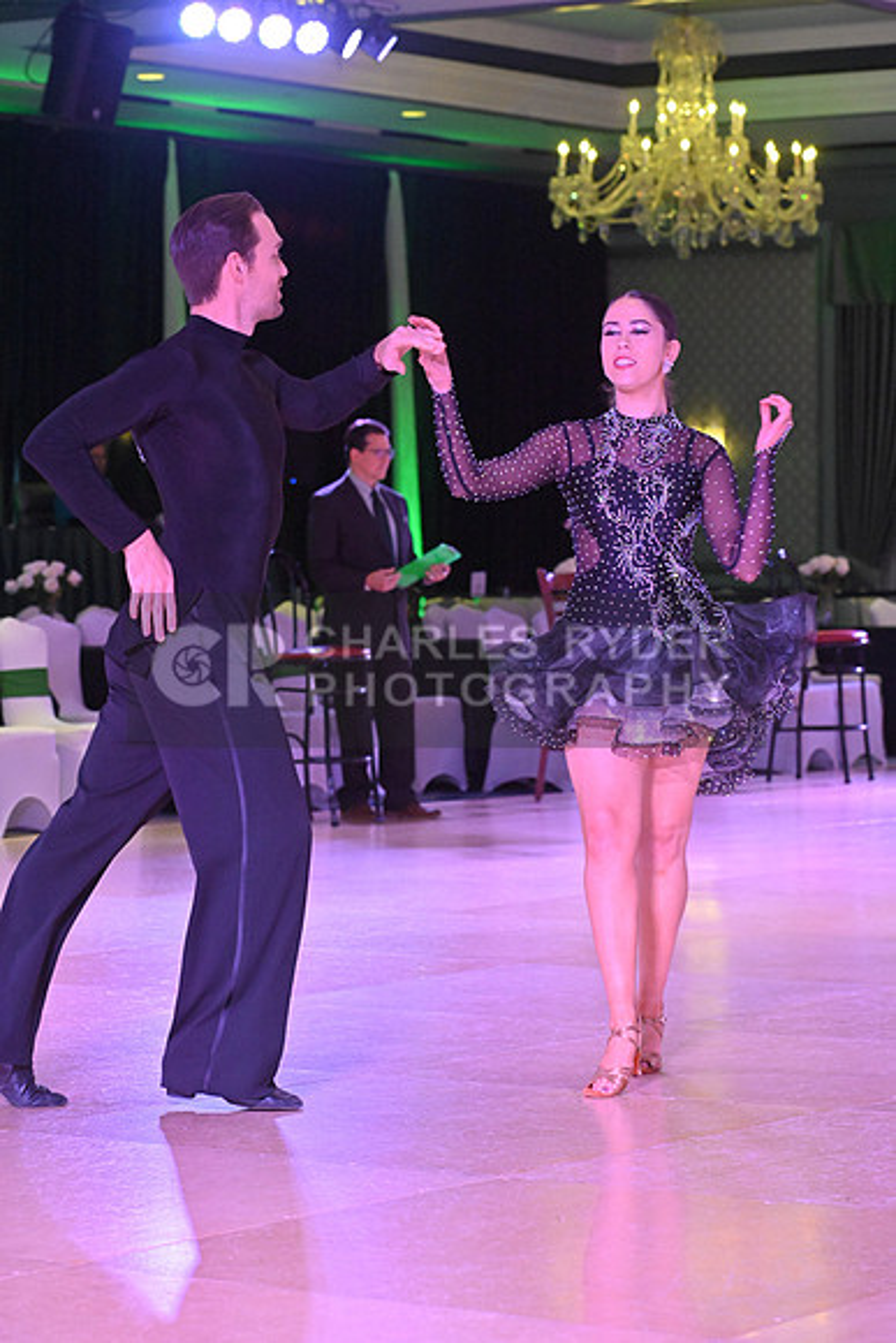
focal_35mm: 112
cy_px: 672
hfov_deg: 12.2
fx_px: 4179
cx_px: 448
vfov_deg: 18.3
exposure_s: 1/400
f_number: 6.3
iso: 8000
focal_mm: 112
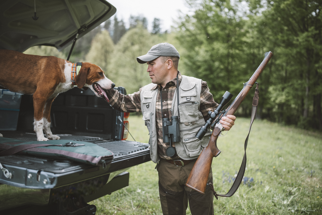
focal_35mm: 35
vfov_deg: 37.9
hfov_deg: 54.4
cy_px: 108
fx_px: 313
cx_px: 161
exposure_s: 1/1250
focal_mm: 35
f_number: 1.4
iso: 64
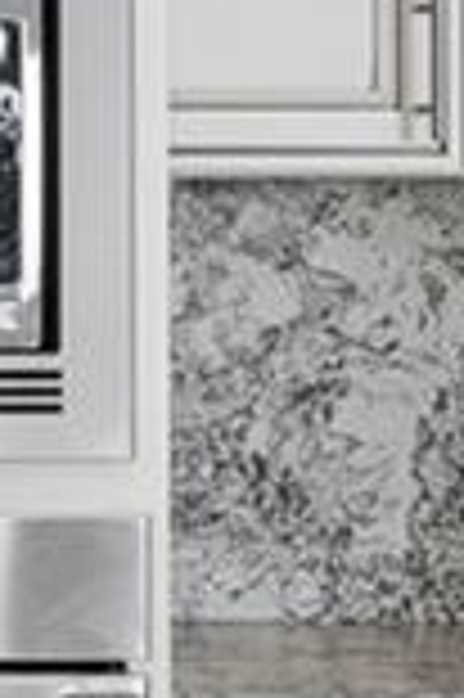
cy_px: 140
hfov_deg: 4.4
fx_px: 4456
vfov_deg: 8.9
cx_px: -2426
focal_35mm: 230
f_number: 9
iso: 640
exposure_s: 1/80
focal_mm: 22
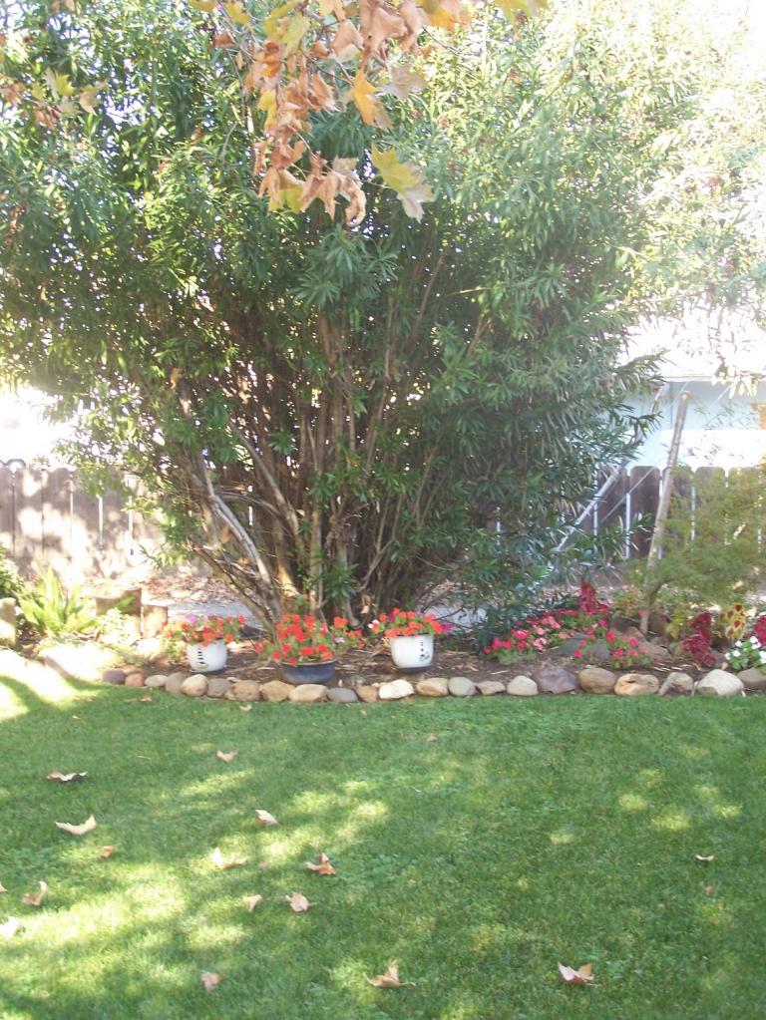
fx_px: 1651
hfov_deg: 26.1
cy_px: 510
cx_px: 383
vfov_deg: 34.3
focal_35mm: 56
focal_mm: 9.3
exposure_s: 1/90
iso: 140
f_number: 3.1
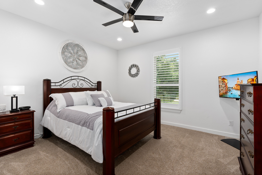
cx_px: 131
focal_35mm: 16
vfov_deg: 73.7
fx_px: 116
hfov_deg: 96.7
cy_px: 88
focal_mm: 16
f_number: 8
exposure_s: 1/4
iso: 320
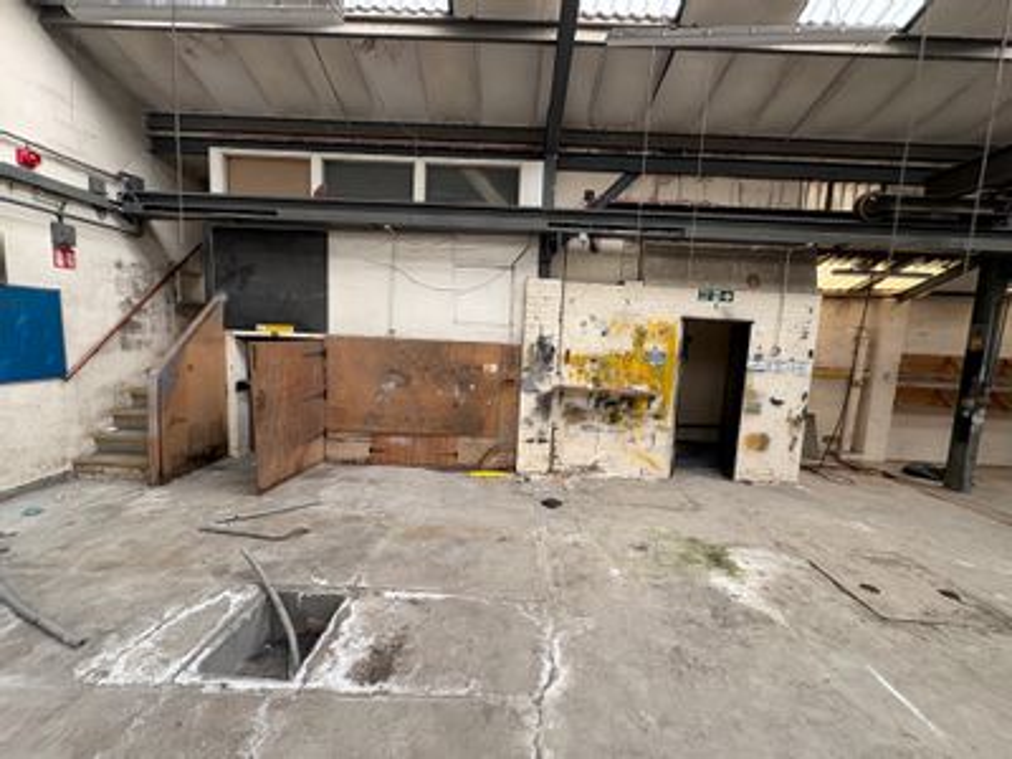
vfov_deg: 85.7
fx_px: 409
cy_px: 380
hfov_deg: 102.1
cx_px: 506
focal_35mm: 14
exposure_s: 1/132
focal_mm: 2.22
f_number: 2.2
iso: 40
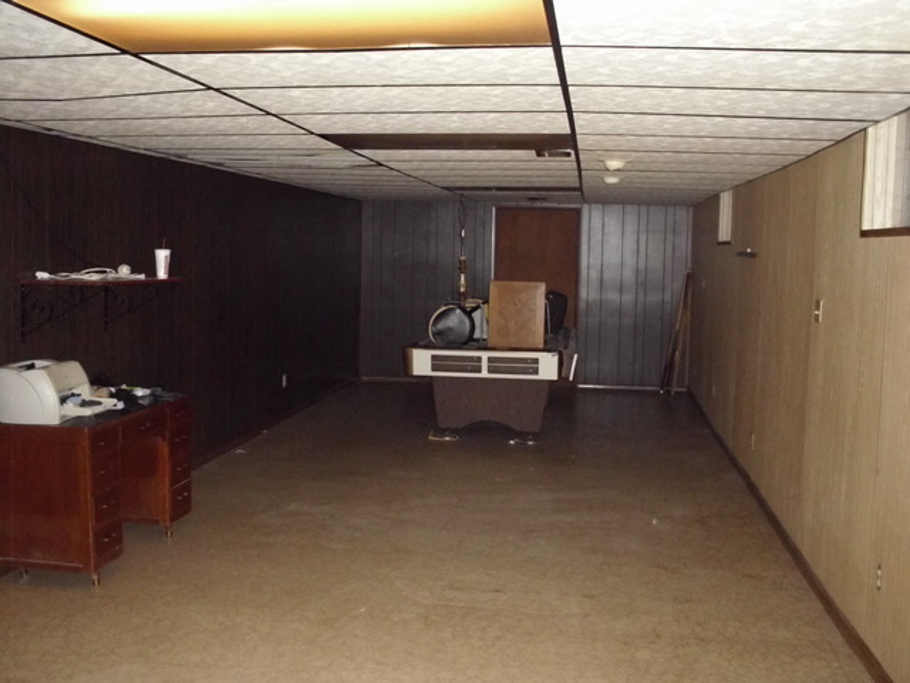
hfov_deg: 49.0
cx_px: 455
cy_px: 342
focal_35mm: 38
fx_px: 999
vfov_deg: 37.7
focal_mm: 6.3
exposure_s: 1/60
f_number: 2.9
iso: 800
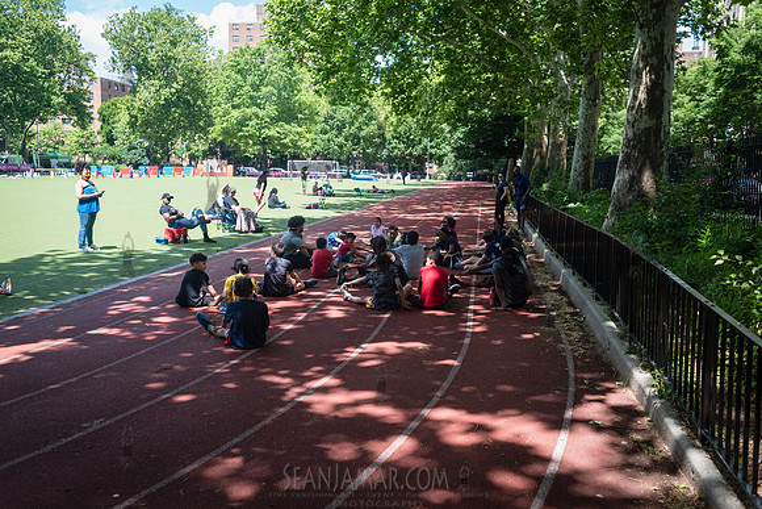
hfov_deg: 54.4
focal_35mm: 35
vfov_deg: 37.9
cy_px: 254
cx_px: 381
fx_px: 741
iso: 1000
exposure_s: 1/2500
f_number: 3.5
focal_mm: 35
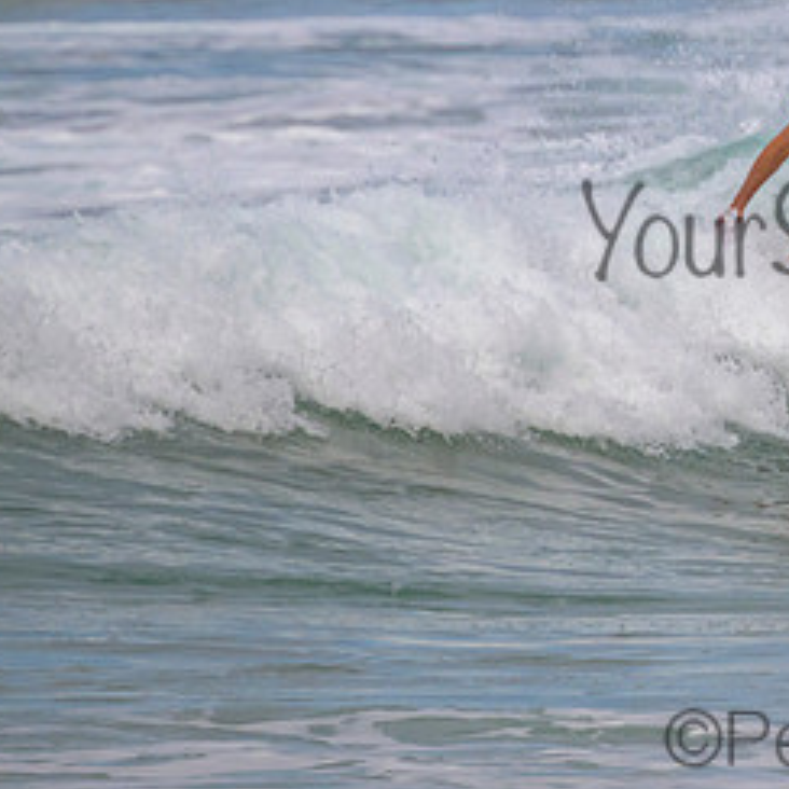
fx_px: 49976
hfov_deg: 0.9
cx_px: 978
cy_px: 78
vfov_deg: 0.9
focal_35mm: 1938
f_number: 11
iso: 800
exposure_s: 1/2000
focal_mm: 800
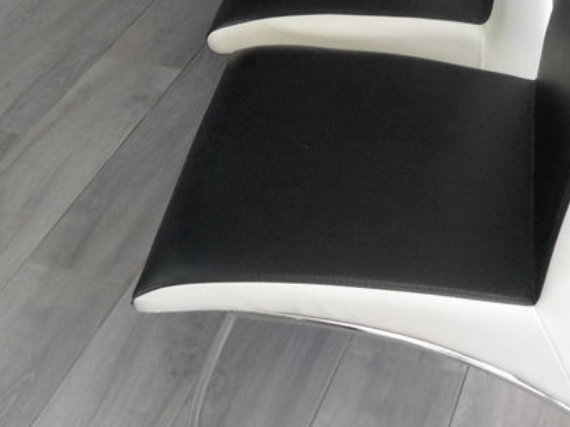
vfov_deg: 24.1
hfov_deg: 32.1
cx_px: 476
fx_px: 954
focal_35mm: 58
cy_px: 6
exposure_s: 1/30
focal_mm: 3.9
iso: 200
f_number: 3.2
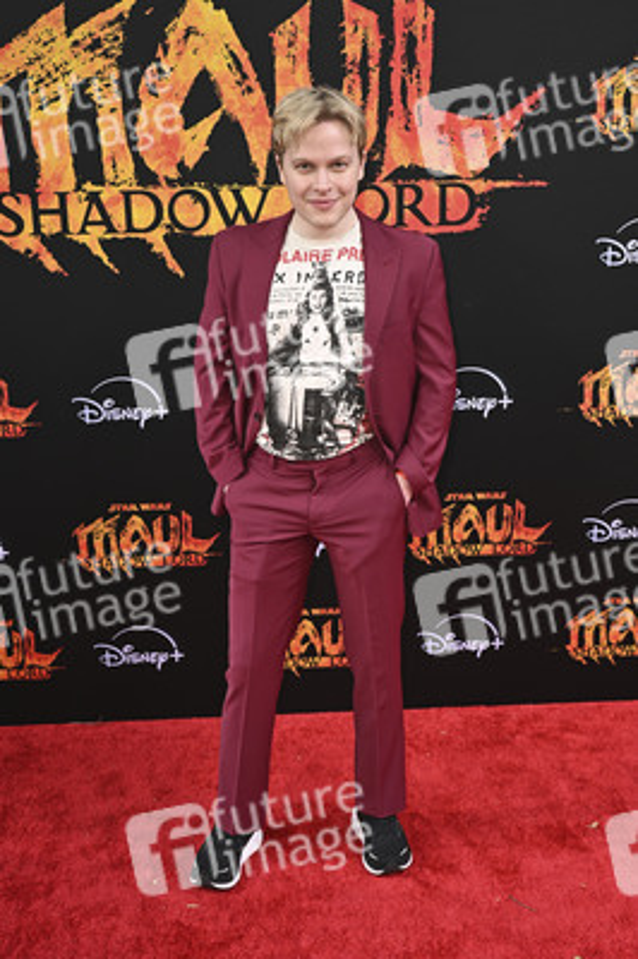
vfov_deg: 54.5
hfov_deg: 37.8
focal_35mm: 35
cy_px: 480
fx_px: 932
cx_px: 319
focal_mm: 35
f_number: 6.3
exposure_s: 1/320
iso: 800
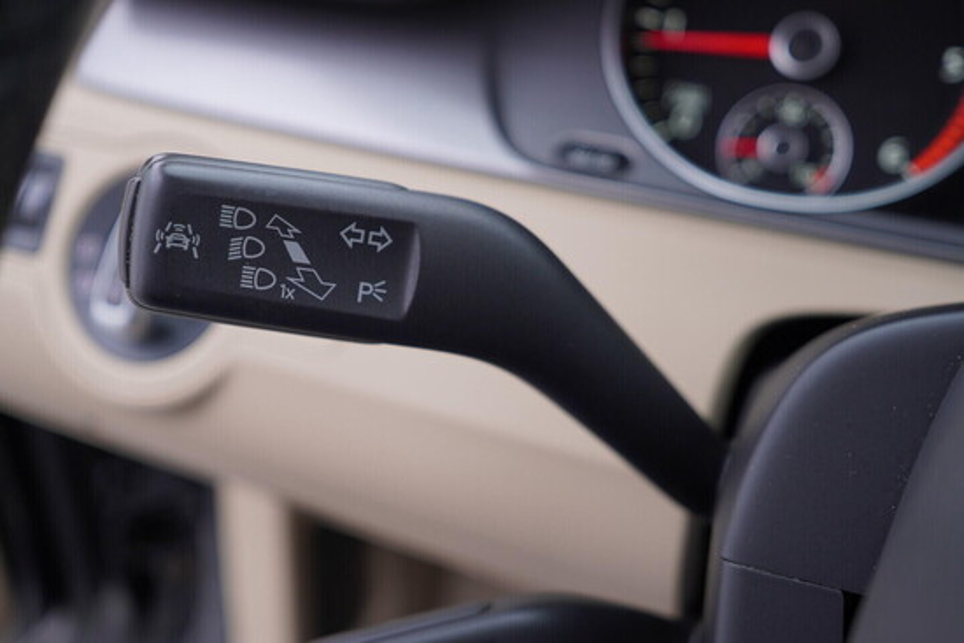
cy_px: 322
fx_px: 964
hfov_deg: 53.1
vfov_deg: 36.9
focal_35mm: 36
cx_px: 482
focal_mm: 24
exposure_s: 1/40
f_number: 2.8
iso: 125
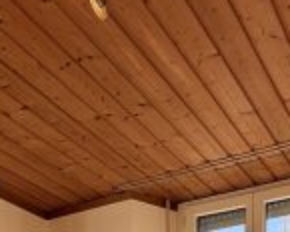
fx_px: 566
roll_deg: +0.3
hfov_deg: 28.7
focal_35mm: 66
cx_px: 118
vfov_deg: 16.9
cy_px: 469
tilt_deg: -4.5
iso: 50
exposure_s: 1/329
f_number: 2.2
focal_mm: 2.22
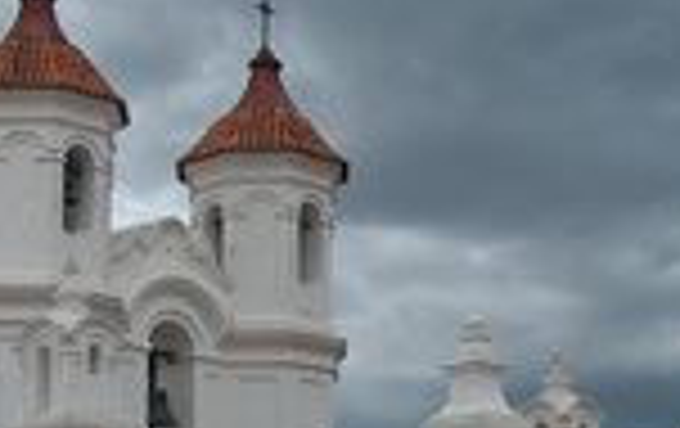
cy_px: 536
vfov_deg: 12.6
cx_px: 324
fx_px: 1875
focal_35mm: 101
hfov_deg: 20.6
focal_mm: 7.6
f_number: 4
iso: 100
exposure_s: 1/200
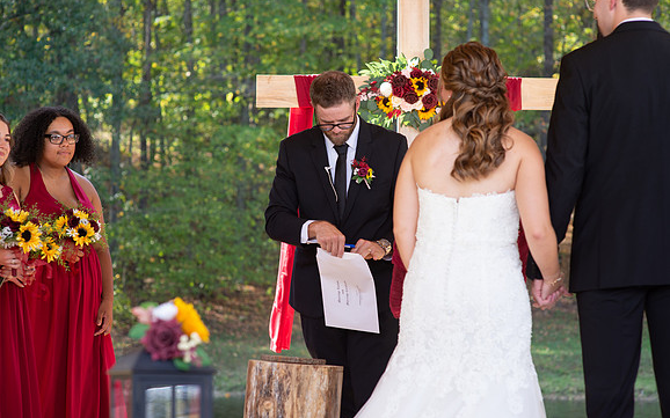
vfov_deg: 15.0
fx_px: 1588
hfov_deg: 23.8
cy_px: 201
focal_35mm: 87
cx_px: 335
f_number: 4.5
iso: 400
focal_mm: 85
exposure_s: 1/320
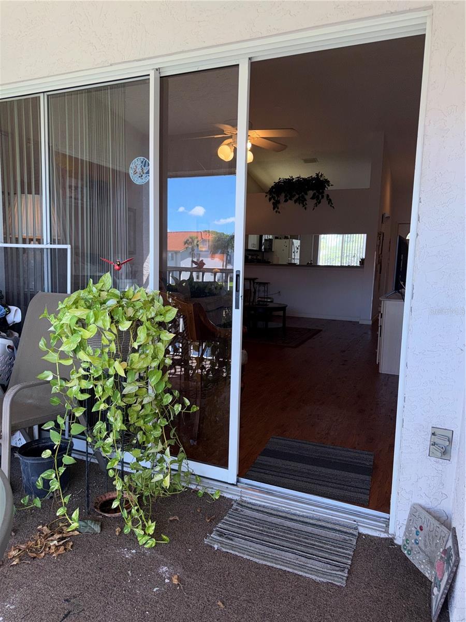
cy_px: 311
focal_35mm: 24
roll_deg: -1.8
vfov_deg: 71.6
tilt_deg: -7.1
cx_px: 233
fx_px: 431
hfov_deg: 56.8
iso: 50
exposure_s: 1/298
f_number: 1.78
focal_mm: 6.76
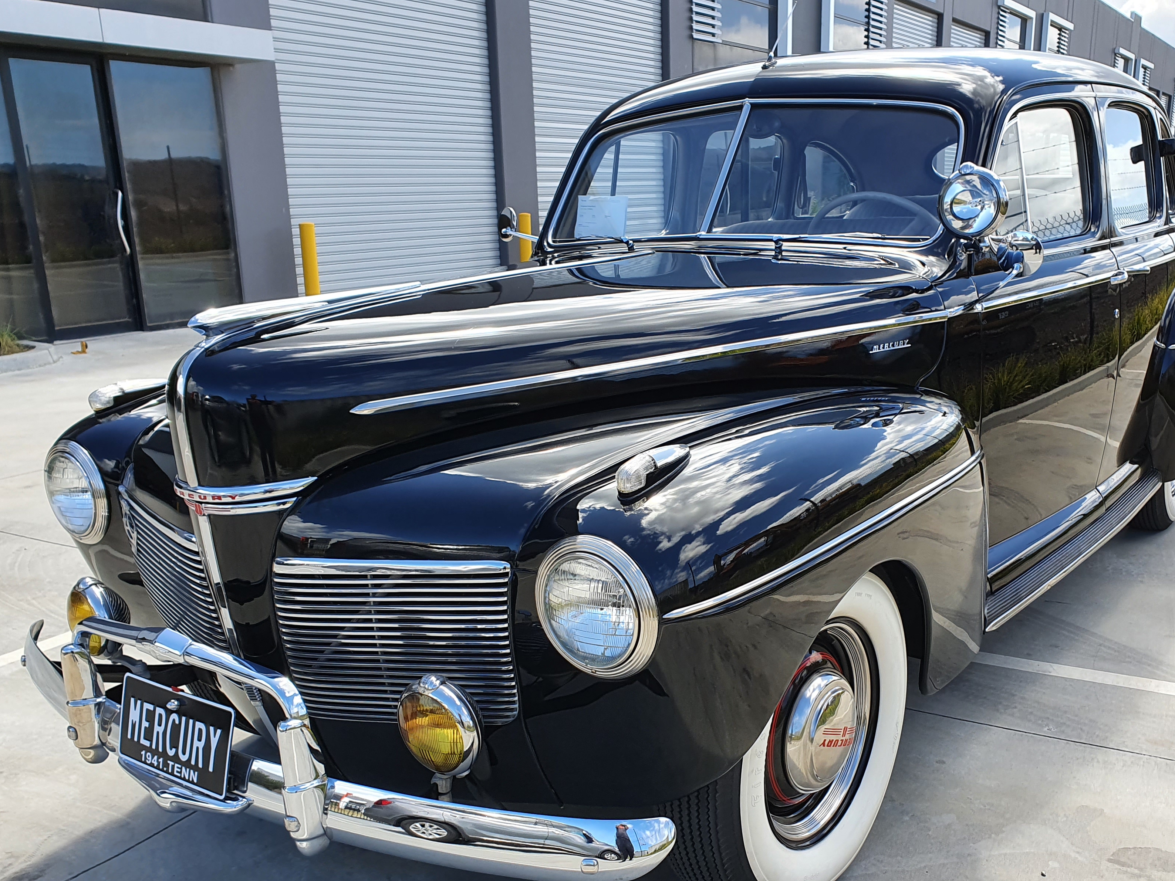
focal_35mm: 33
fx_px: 1120
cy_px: 535
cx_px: 625
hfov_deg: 55.3
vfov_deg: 42.7
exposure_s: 1/524
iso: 50
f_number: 2.4
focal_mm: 4.32
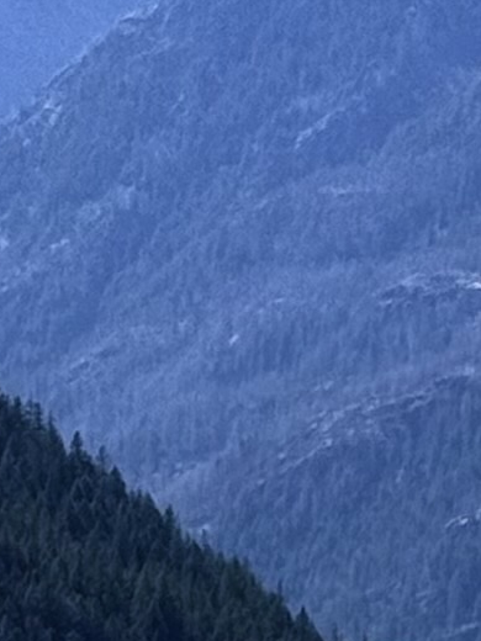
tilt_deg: -4.4
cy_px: 1140
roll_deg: +0.4
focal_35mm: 372
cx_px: 1649
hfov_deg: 3.8
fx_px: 6892
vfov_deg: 5.3
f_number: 1.78
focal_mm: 6.76
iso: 64
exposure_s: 1/4098
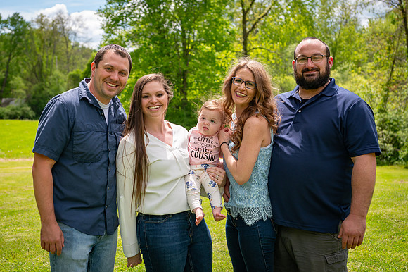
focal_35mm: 57
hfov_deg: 35.2
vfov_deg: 23.9
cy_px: 126
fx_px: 643
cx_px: 190
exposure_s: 1/1600
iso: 400
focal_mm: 52
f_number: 5
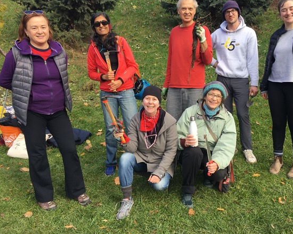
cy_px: 108
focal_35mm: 33
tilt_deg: -5.4
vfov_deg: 44.5
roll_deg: -0.5
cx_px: 170
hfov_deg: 54.0
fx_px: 286
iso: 25
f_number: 2.2
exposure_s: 1/291
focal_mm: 4.15
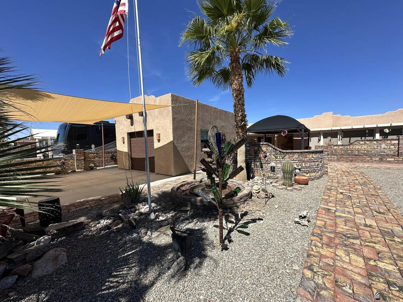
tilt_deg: -1.2
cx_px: 202
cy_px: 151
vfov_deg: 85.7
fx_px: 163
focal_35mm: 14
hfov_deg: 102.1
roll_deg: +0.8
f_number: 2.2
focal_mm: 2.22
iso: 50
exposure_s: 1/1949
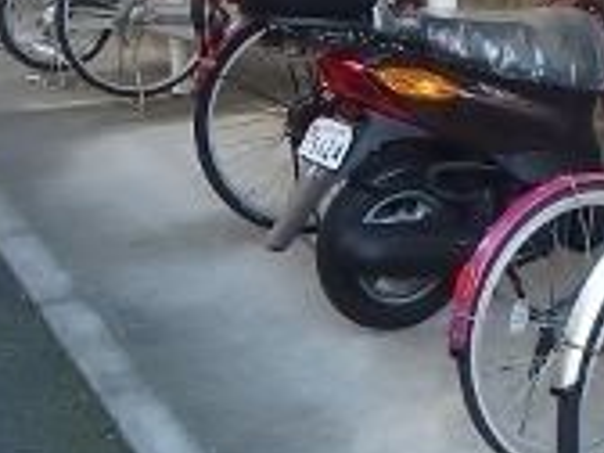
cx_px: 590
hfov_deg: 23.5
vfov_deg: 18.4
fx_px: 1396
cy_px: 151
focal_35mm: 80
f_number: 3.5
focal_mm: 3.7
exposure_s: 1/60
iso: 125
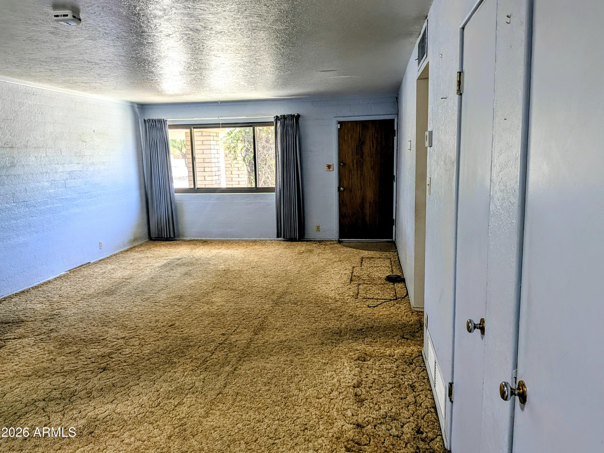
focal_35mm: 24
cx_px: 302
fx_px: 419
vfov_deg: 56.8
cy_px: 226
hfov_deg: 71.6
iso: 45
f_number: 1.7
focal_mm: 4.53
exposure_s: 1/55.9
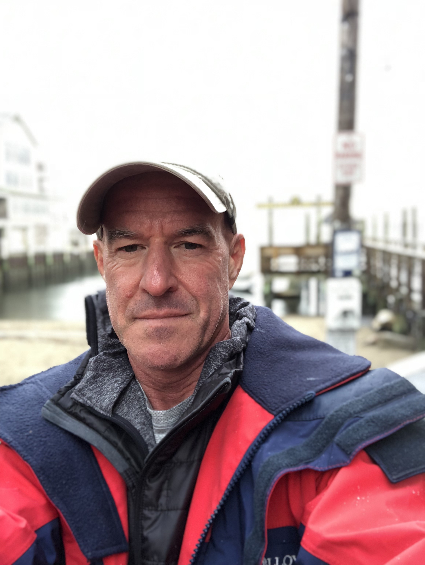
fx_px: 523
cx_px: 212
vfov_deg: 56.8
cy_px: 282
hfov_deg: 44.2
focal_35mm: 32
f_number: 2.2
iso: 32
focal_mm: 2.87
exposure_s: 1/30
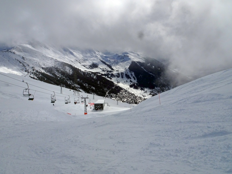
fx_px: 161
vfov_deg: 56.8
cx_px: 116
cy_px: 87
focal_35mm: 24
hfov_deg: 71.6
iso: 80
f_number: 6.3
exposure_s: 1/2000
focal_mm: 4.1
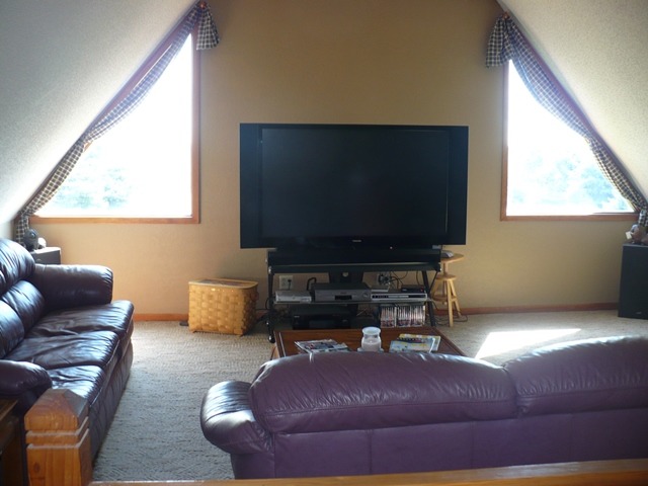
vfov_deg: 38.7
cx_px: 324
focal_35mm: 37
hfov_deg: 50.1
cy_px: 243
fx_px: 693
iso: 100
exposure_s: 1/30
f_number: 2.8
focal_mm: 6.1
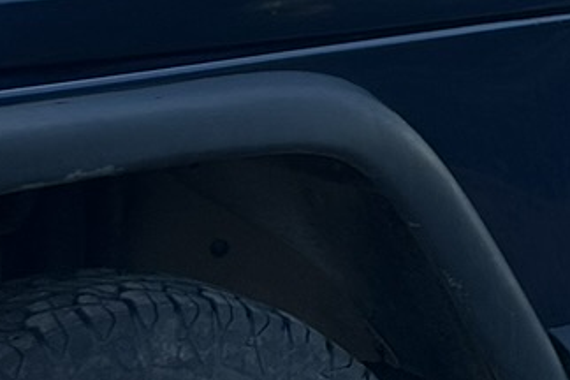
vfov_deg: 7.9
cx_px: 888
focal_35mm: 171
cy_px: -114
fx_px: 2707
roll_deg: -0.2
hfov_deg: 11.5
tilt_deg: -6.3
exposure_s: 1/650
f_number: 1.5
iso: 50
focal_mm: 5.7
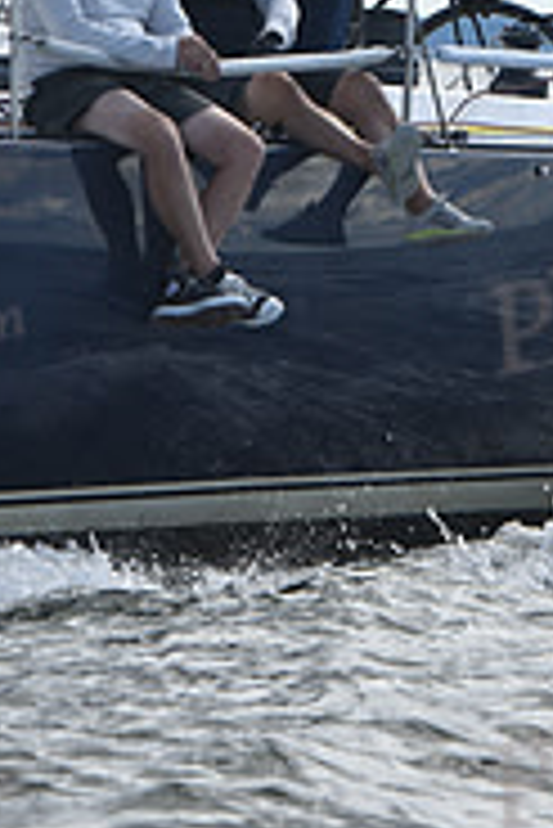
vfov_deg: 4.1
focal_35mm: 505
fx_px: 11613
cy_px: 88
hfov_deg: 2.7
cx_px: 261
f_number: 7.1
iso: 250
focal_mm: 160
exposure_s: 1/1000
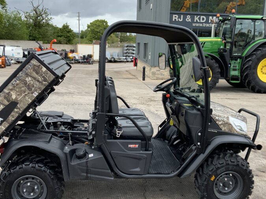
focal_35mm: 44
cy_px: 109
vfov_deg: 32.8
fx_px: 338
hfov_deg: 42.9
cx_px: 145
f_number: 1.8
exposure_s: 1/540
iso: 16
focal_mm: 3
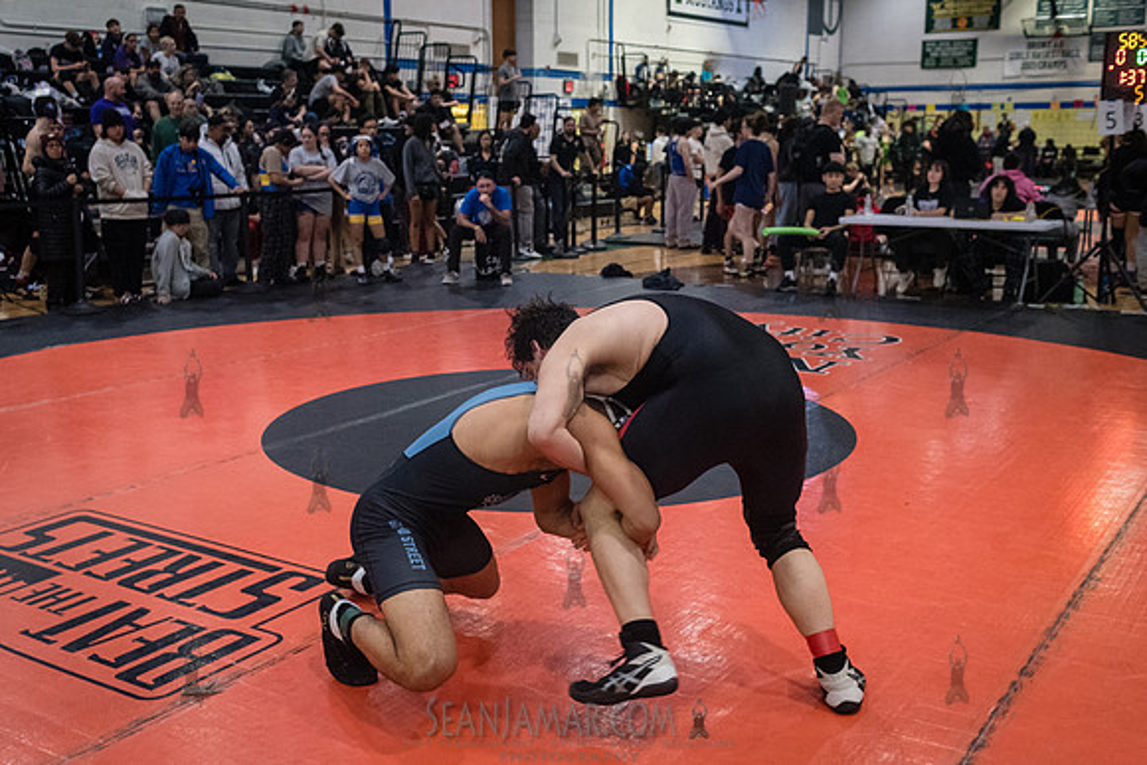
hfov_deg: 51.4
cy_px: 384
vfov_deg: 35.6
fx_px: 1191
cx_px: 552
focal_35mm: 37
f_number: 4
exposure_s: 1/400
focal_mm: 35
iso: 8000
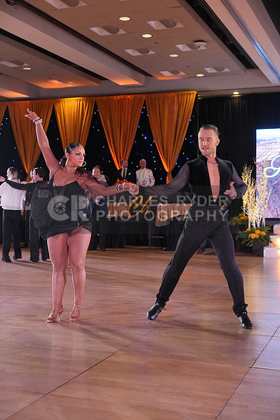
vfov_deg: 39.6
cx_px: 140
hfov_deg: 27.0
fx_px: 583
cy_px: 210
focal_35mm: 50
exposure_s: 1/500
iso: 2500
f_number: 4
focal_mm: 50
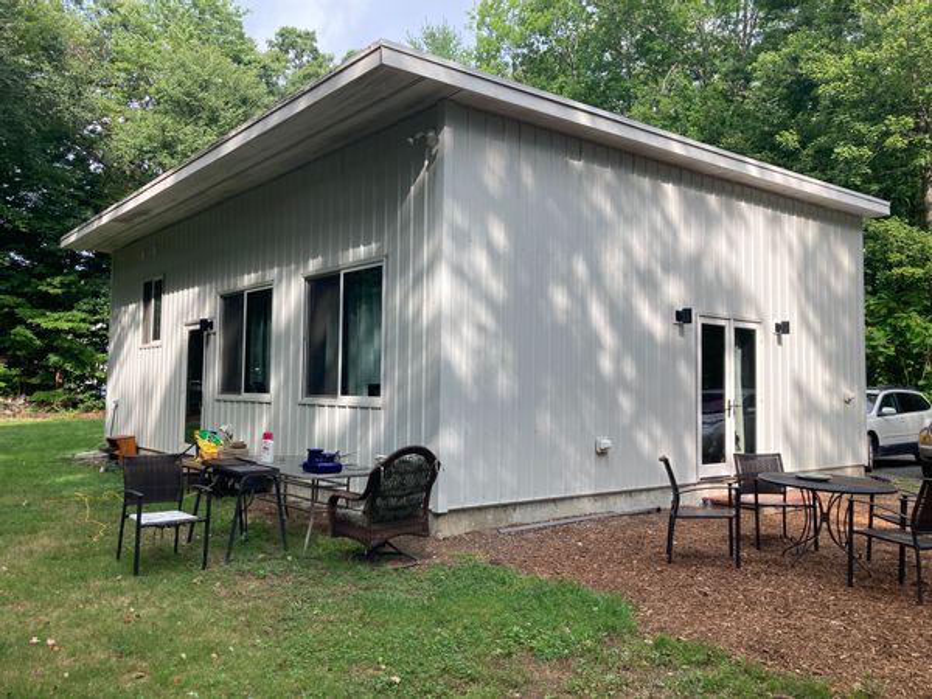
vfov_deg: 49.7
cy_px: 350
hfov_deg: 63.4
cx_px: 466
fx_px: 754
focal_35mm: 28
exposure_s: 1/558
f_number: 1.8
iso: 20
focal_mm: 3.99
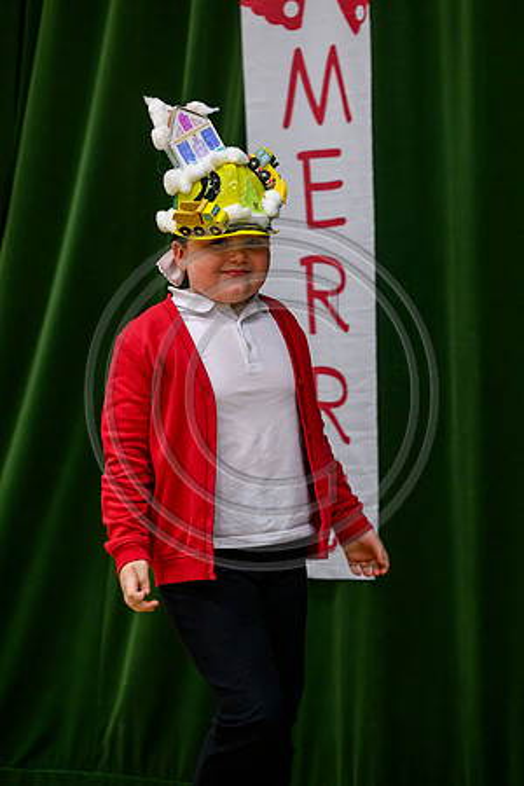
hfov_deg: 8.9
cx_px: 262
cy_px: 393
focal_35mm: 155
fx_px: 3384
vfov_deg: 13.2
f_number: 4
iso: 2000
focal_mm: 155
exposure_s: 1/200
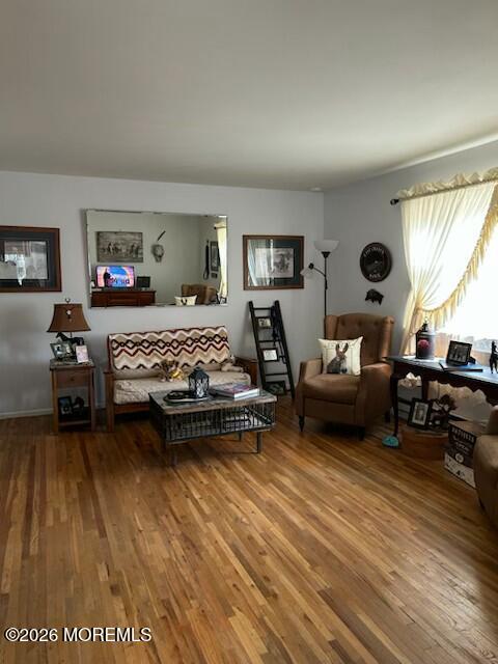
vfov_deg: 67.3
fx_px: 499
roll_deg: -0.7
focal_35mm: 26
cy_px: 332
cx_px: 249
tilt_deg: -5.3
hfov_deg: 53.1
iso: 250
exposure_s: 1/60
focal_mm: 5.7
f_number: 1.5
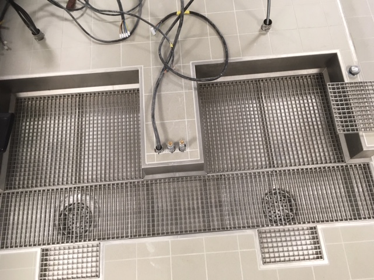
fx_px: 313
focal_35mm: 29
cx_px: 187
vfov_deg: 48.2
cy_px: 140
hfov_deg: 61.7
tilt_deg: -68.5
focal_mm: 4.15
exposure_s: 1/33
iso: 100
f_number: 2.2
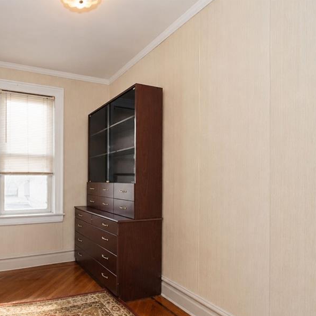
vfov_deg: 69.3
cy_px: 179
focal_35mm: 22
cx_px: 75
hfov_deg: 65.0
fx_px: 227
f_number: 8
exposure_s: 1/125
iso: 1600
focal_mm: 10
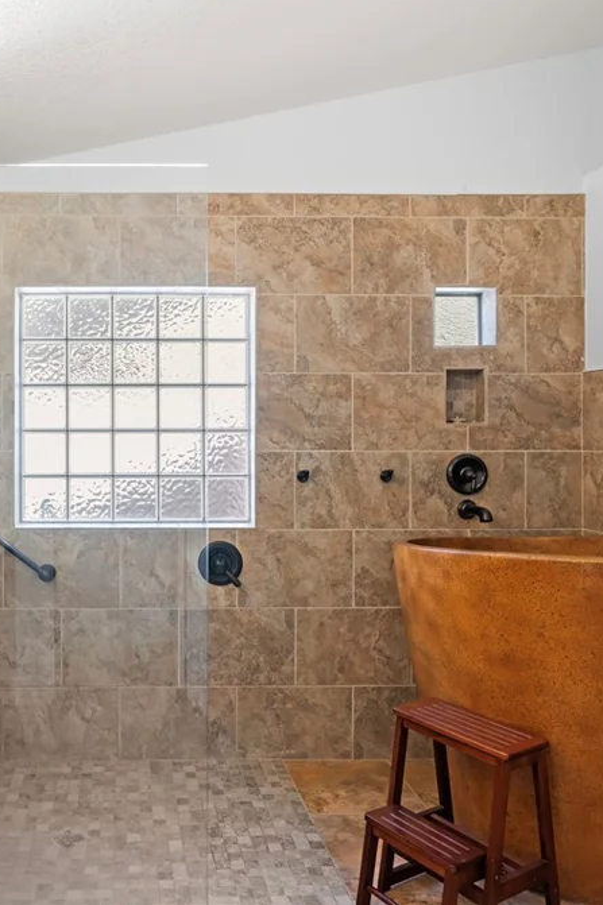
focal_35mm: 29
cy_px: 446
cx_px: 131
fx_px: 729
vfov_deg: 63.7
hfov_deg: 43.1
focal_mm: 19
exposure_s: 1/30
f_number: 8
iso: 400
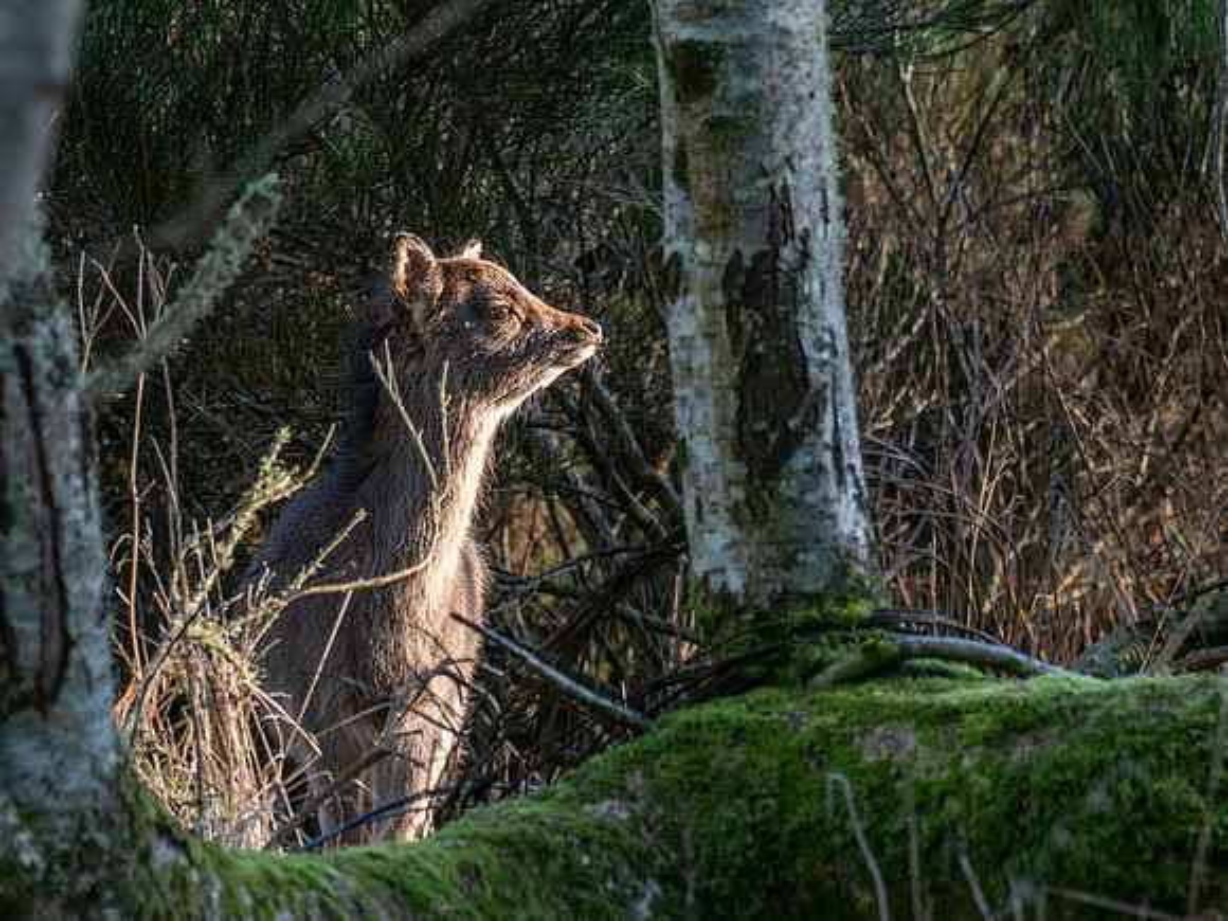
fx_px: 31956
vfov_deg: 1.7
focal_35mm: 901
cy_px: 346
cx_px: 479
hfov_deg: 2.2
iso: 800
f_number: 4.5
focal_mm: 300
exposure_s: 1/500
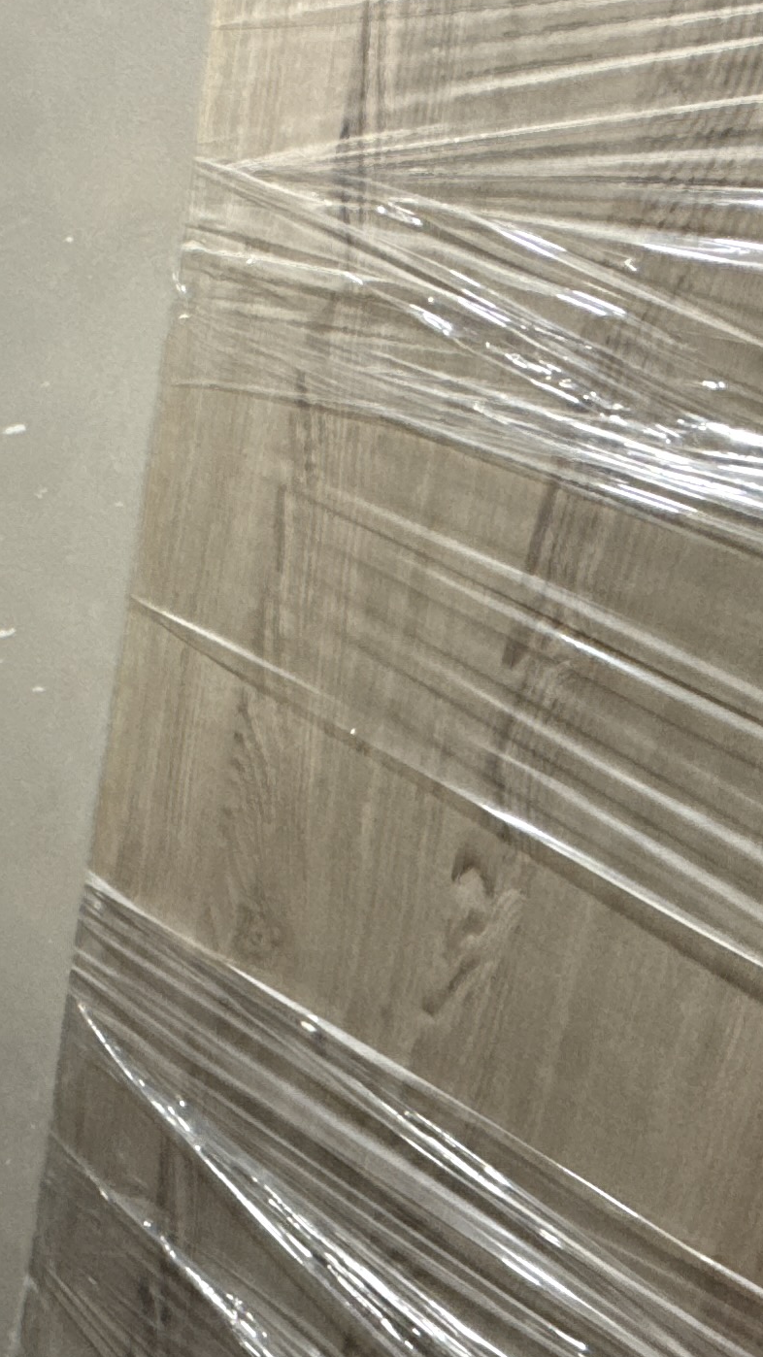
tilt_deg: -22.7
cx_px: -281
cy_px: 803
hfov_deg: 23.3
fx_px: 1583
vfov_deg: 46.2
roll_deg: -1.9
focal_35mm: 44
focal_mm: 2.22
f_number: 2.2
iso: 800
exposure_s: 1/100
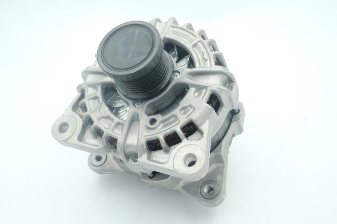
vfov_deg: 31.9
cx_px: 168
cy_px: 112
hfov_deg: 46.4
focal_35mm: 42
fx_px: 393
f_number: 11
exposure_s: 1/20
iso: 200
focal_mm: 28
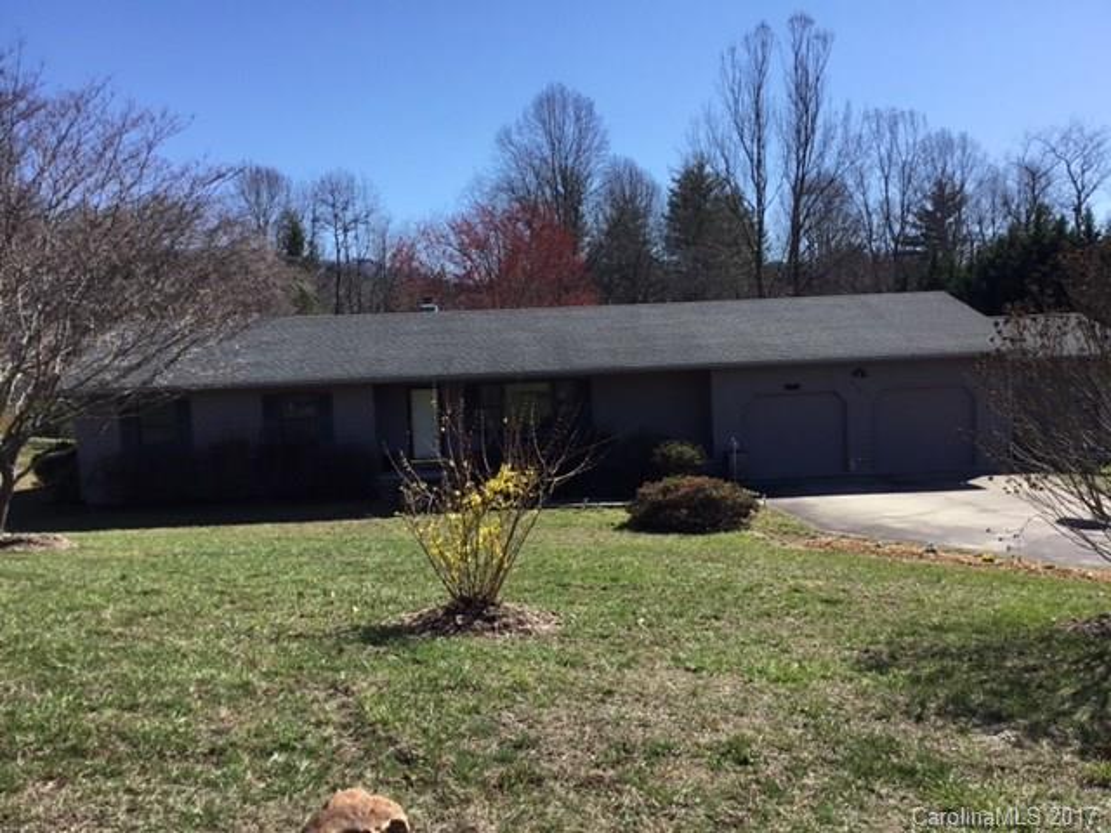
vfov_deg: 45.4
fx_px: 995
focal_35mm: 31
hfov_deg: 58.4
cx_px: 556
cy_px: 416
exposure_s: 1/1217
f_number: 2.4
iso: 25
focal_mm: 3.3
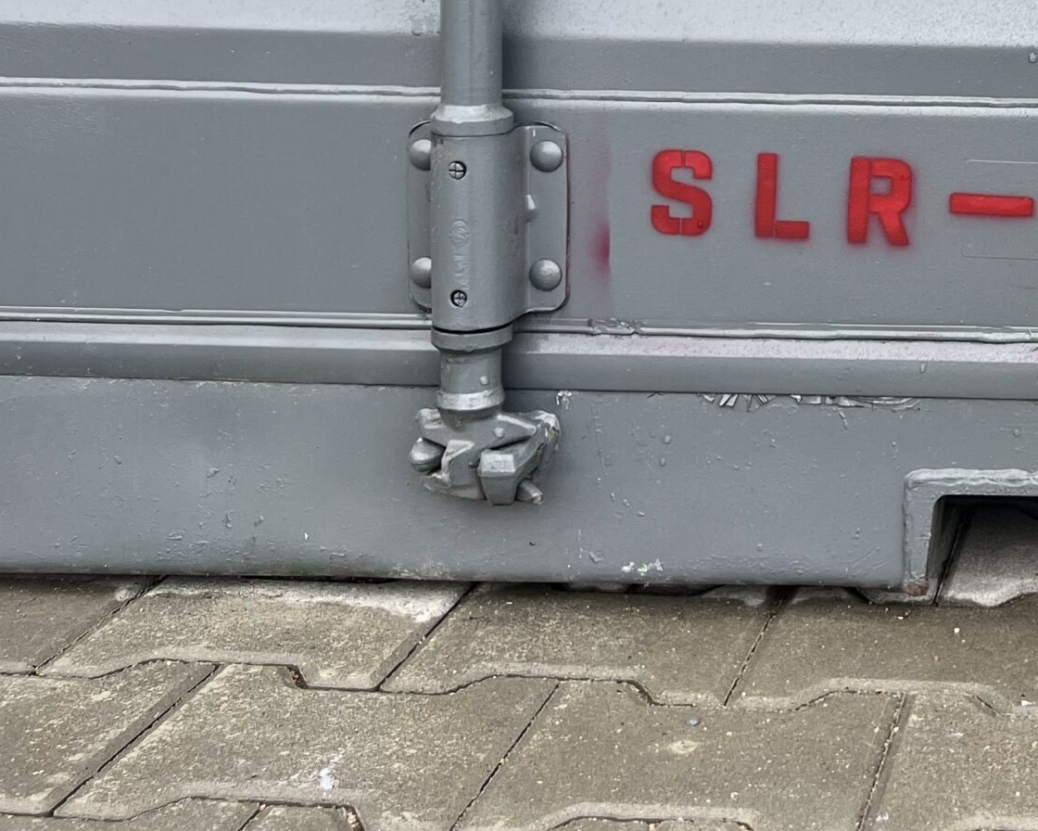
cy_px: -41
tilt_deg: -4.7
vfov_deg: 24.7
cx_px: 1130
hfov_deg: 29.4
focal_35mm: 58
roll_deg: -1.6
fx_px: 1782
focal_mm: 5.7
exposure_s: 1/471
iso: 50
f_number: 1.5
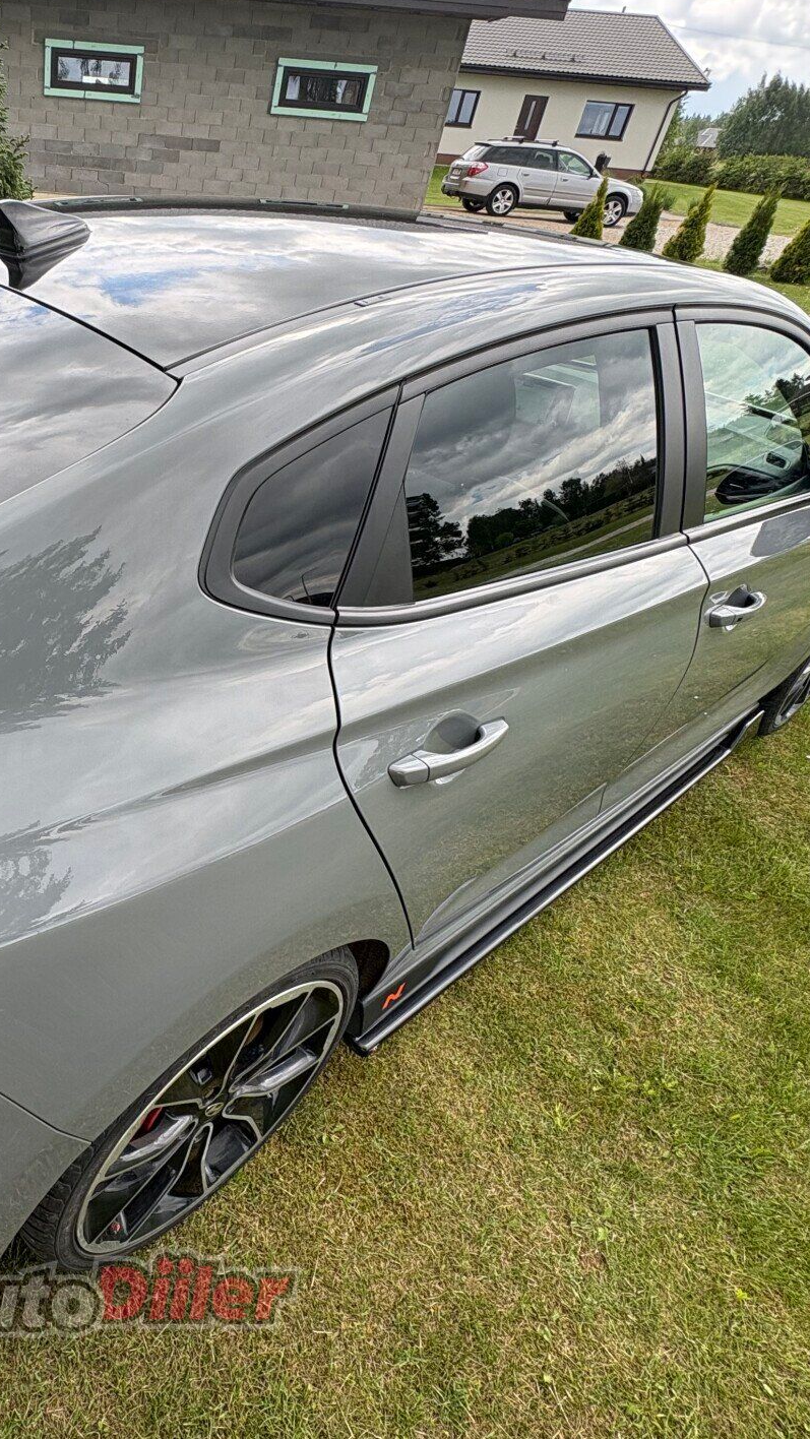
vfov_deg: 83.8
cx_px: 101
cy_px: 697
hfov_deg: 48.7
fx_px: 801
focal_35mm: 21
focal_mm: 2.22
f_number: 2.2
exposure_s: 1/386
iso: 40
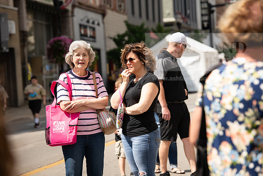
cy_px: 88
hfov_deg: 13.7
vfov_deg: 9.2
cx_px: 132
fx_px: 1096
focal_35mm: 150
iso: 200
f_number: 6.3
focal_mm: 150
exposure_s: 1/500
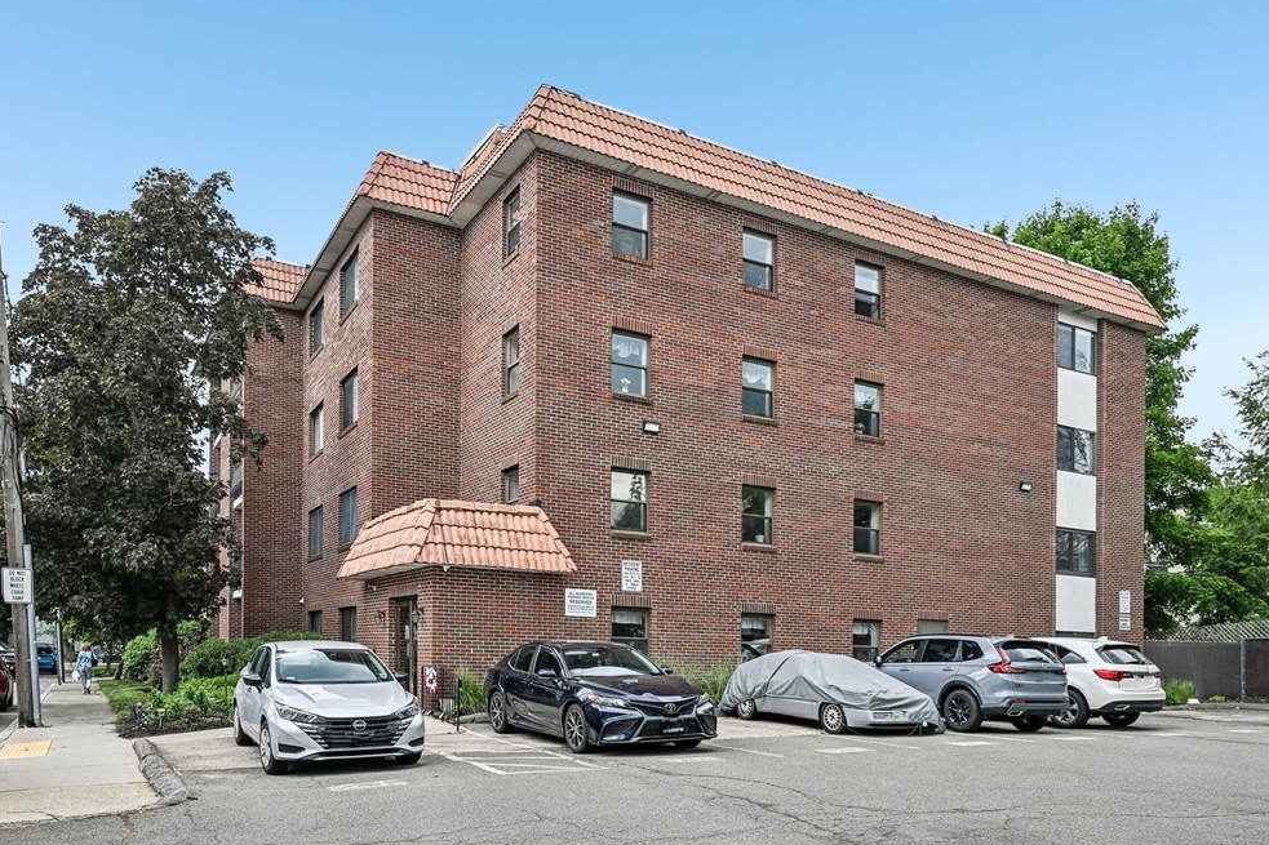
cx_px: 639
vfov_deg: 51.3
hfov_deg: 71.5
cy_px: 412
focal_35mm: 25
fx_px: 881
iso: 400
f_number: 8
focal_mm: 24
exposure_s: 1/400
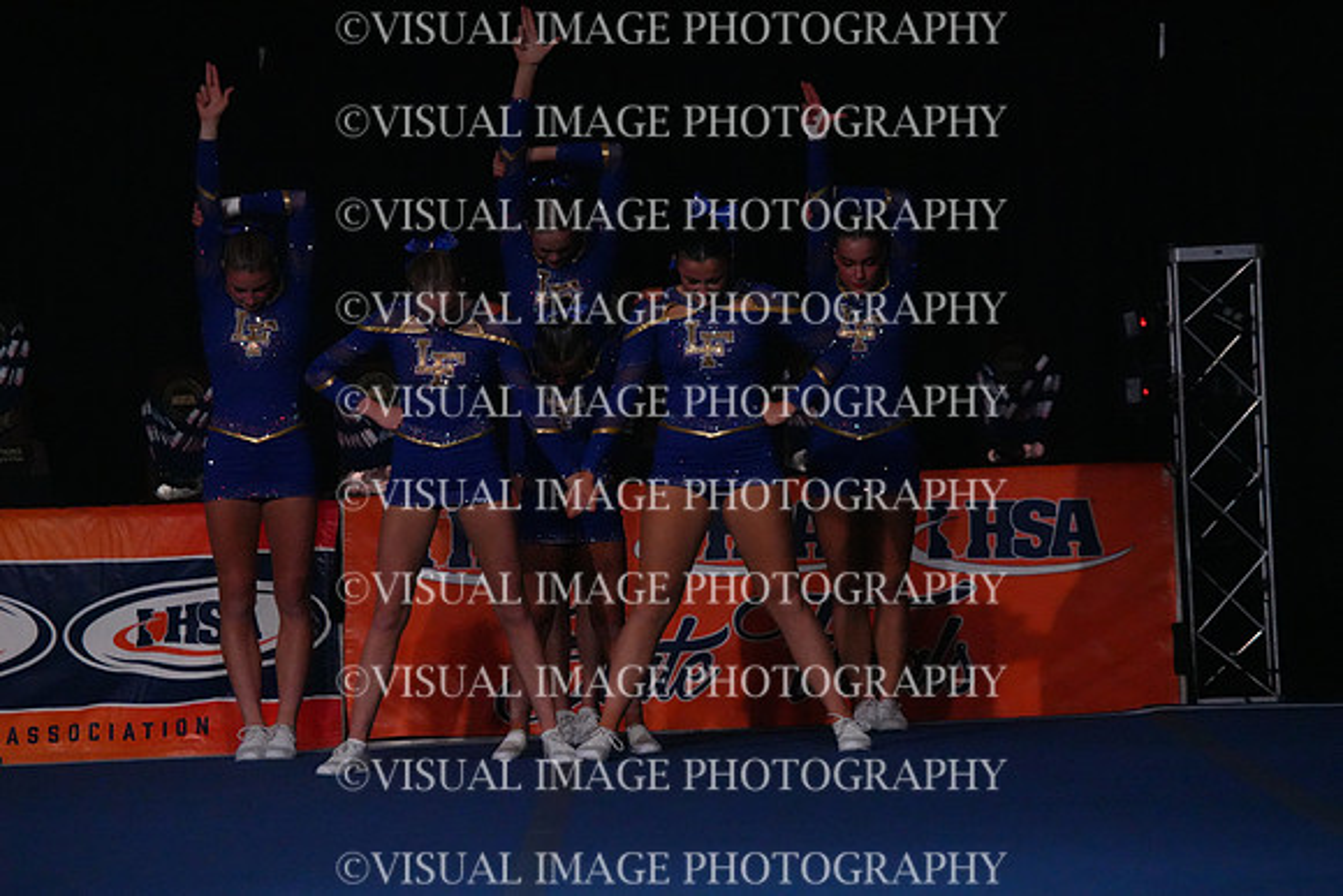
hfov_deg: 8.2
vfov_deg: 5.5
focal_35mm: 250
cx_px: 672
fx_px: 9328
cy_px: 448
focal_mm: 250
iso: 16000
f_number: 5.6
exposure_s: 1/1250
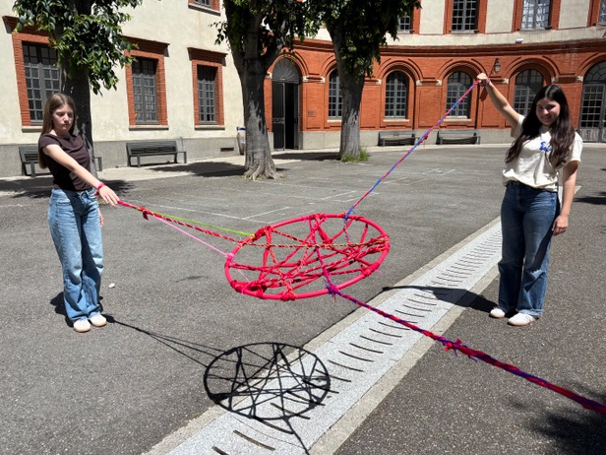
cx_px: 292
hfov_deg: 65.3
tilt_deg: -11.7
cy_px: 224
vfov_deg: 51.4
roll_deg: +0.8
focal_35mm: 27
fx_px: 473
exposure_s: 1/3788
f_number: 1.6
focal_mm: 5.96
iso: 50
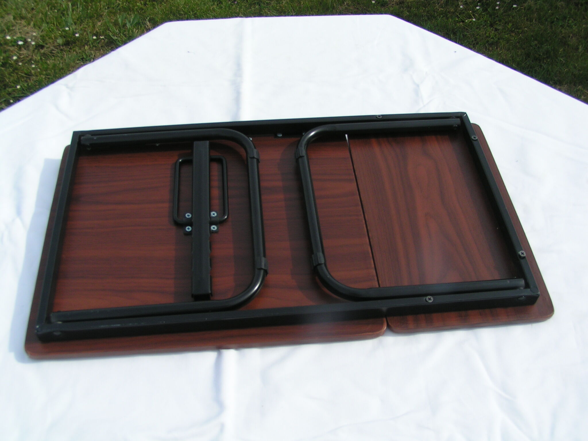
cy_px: 220
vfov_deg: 37.7
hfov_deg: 49.0
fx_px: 645
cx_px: 294
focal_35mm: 38
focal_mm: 5.8
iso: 50
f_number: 5.6
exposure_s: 1/400
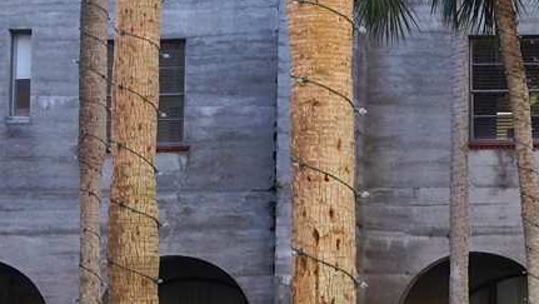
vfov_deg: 8.9
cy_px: 130
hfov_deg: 15.1
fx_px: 1945
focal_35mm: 136
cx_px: 689
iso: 320
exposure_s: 1/100
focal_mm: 28
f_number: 7.1
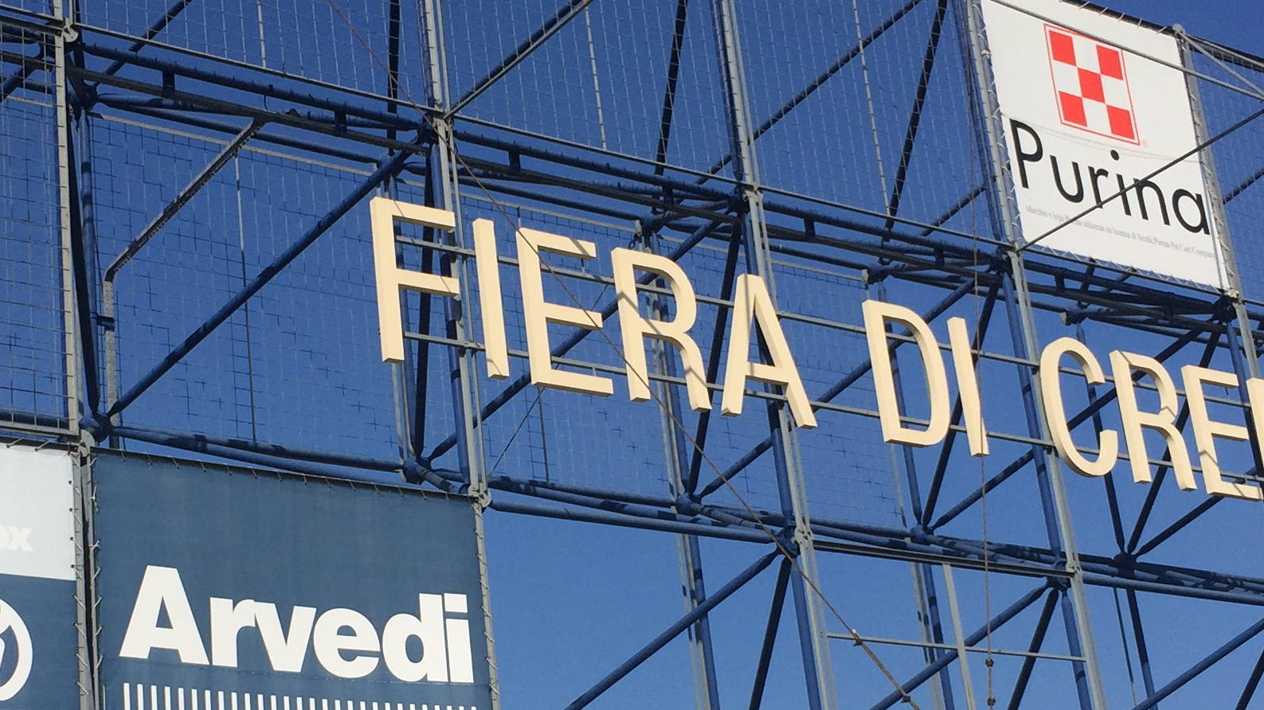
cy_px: 510
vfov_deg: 18.4
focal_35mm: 65
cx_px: 515
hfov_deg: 32.3
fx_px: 2178
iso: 32
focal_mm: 4.15
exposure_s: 1/3968
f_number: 2.2
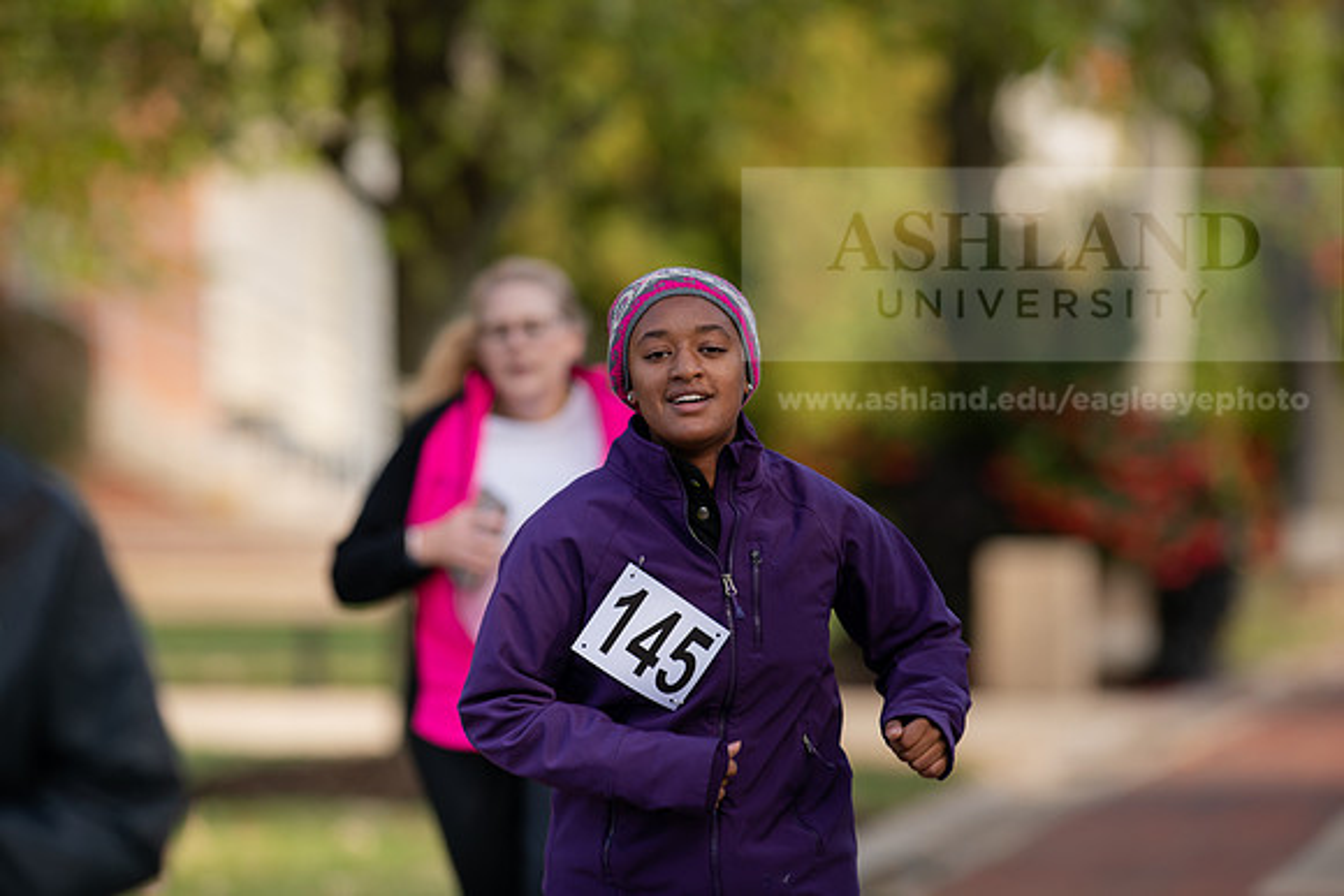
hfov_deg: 6.9
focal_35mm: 300
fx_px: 11202
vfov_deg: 4.6
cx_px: 672
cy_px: 448
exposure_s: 1/400
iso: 200
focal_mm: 300
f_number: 4
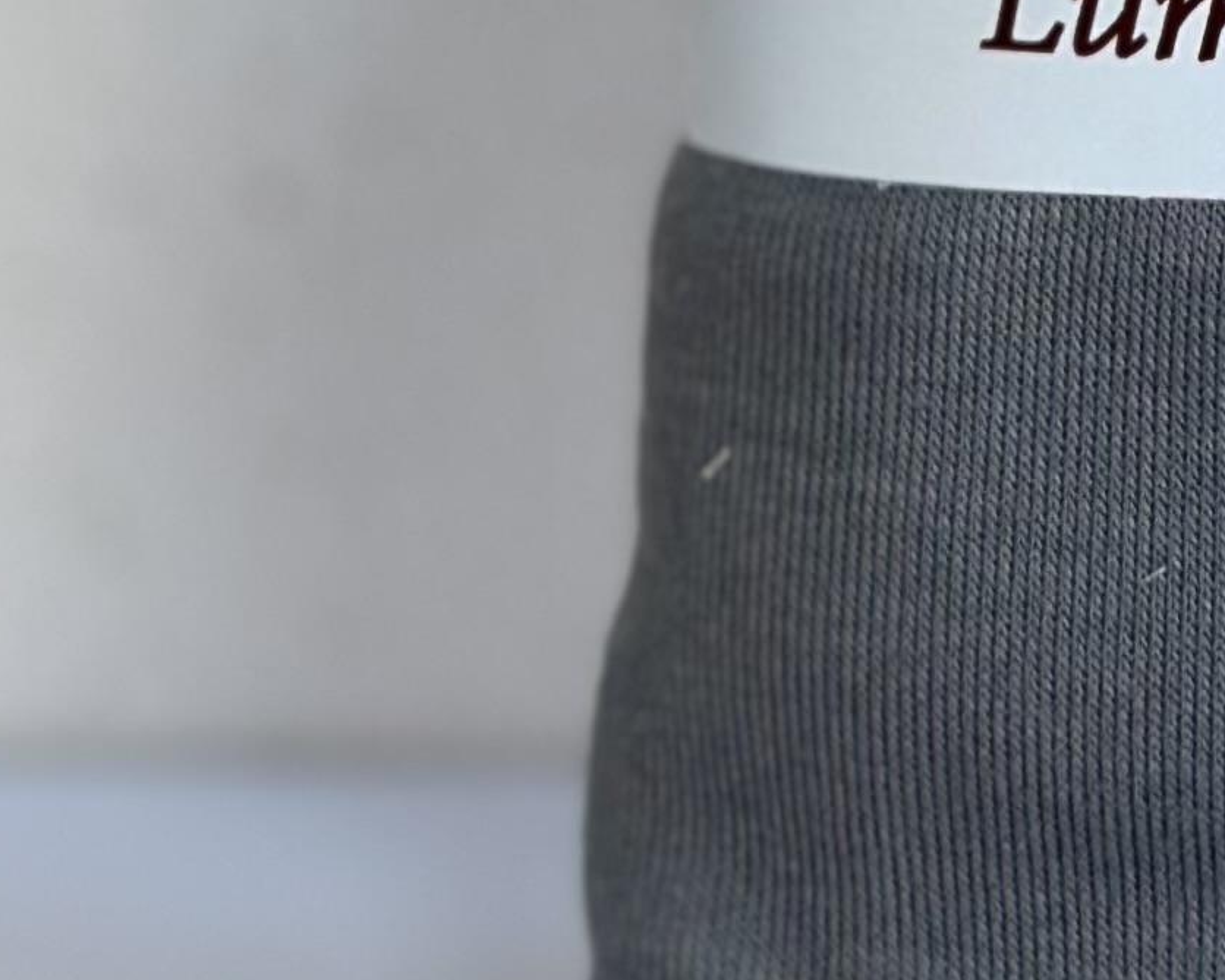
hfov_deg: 8.5
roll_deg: -1.0
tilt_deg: -2.6
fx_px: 8195
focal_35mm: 226
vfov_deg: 6.6
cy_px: -927
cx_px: 1474
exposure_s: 1/349
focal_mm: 6.86
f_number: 1.78
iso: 80
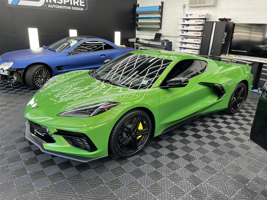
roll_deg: -2.8
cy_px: 100
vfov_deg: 53.1
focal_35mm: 26
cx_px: 134
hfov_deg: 67.3
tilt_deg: -19.5
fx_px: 201
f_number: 1.6
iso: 80
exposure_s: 1/120
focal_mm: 5.1
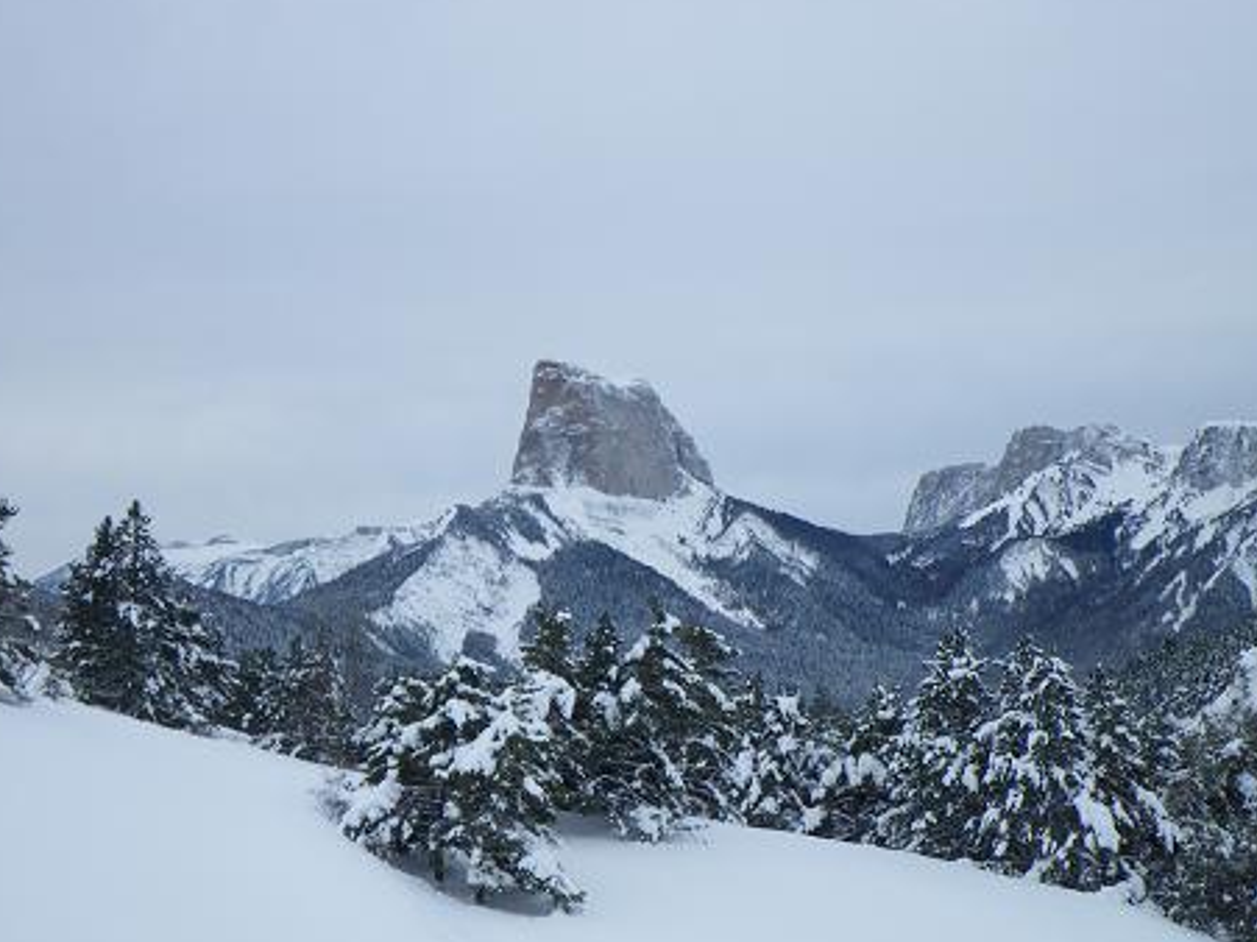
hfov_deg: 37.5
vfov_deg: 28.5
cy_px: 464
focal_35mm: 51
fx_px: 1851
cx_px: 677
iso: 50
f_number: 5
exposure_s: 1/200
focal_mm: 7.5
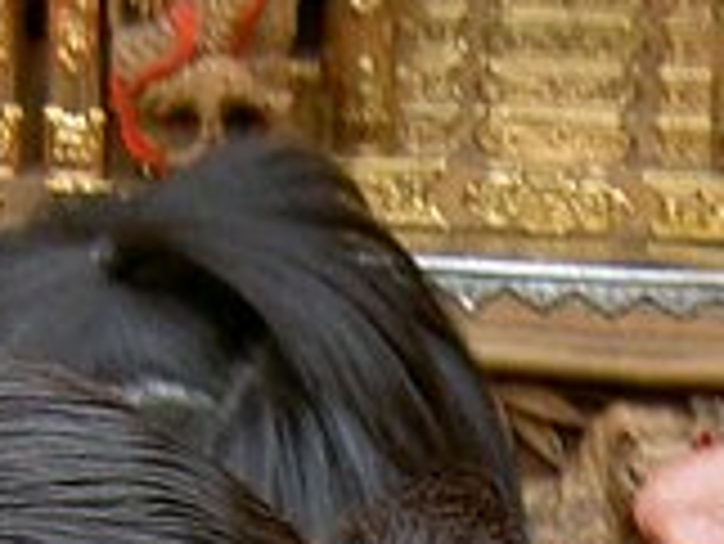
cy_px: 1043
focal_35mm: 216
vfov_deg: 6.7
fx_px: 4521
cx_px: 841
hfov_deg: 9.1
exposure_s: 1/200
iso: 50
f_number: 2.8
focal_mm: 5.6
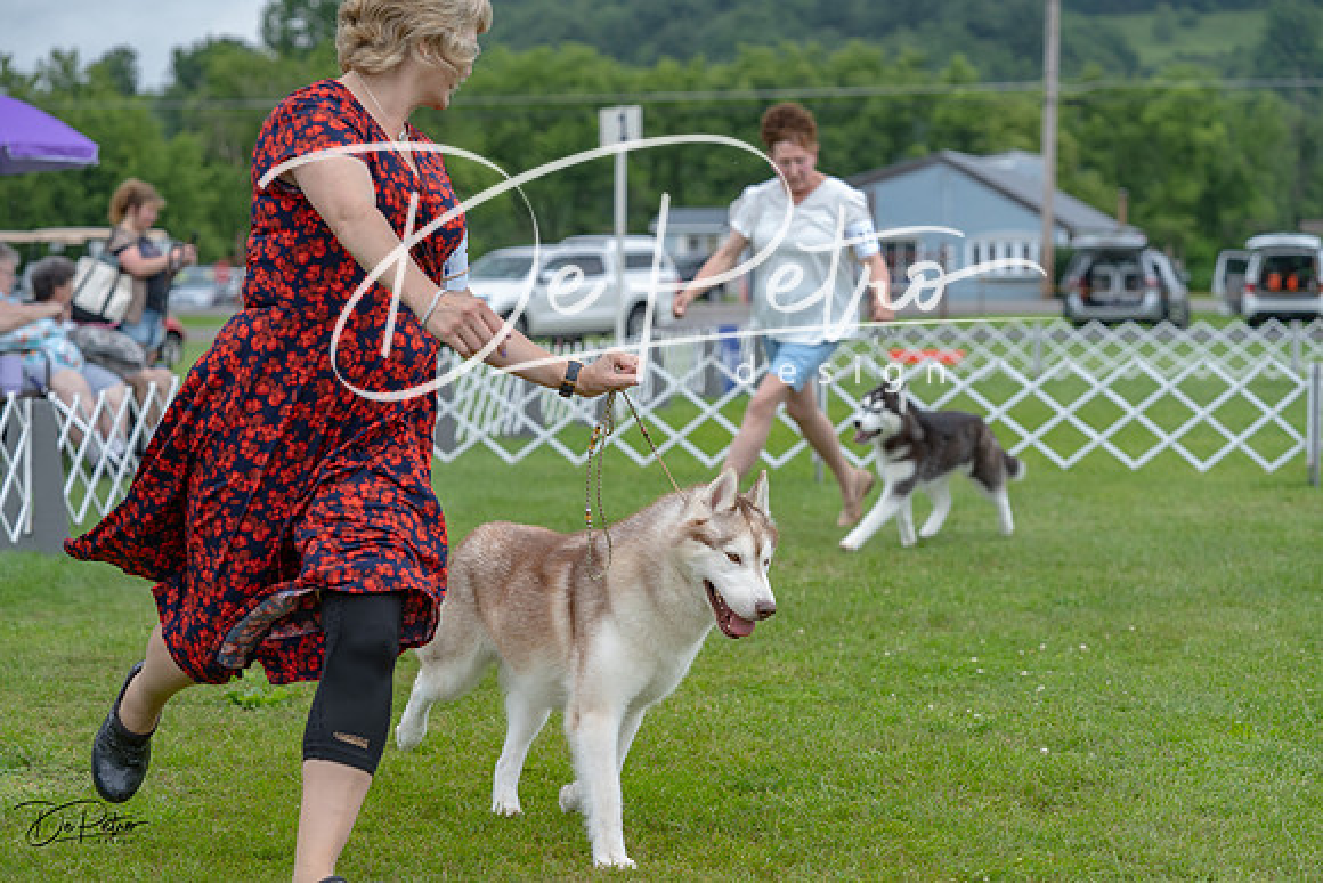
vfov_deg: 14.3
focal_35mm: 96
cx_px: 662
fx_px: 3529
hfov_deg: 21.2
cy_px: 442
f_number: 4.5
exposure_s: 1/1000
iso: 400
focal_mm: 96
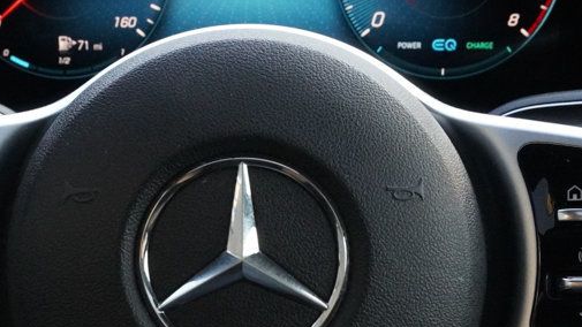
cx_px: 240
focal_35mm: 70
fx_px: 1080
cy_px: 317
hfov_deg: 30.1
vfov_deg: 16.9
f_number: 9
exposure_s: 1/250
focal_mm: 22
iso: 6400
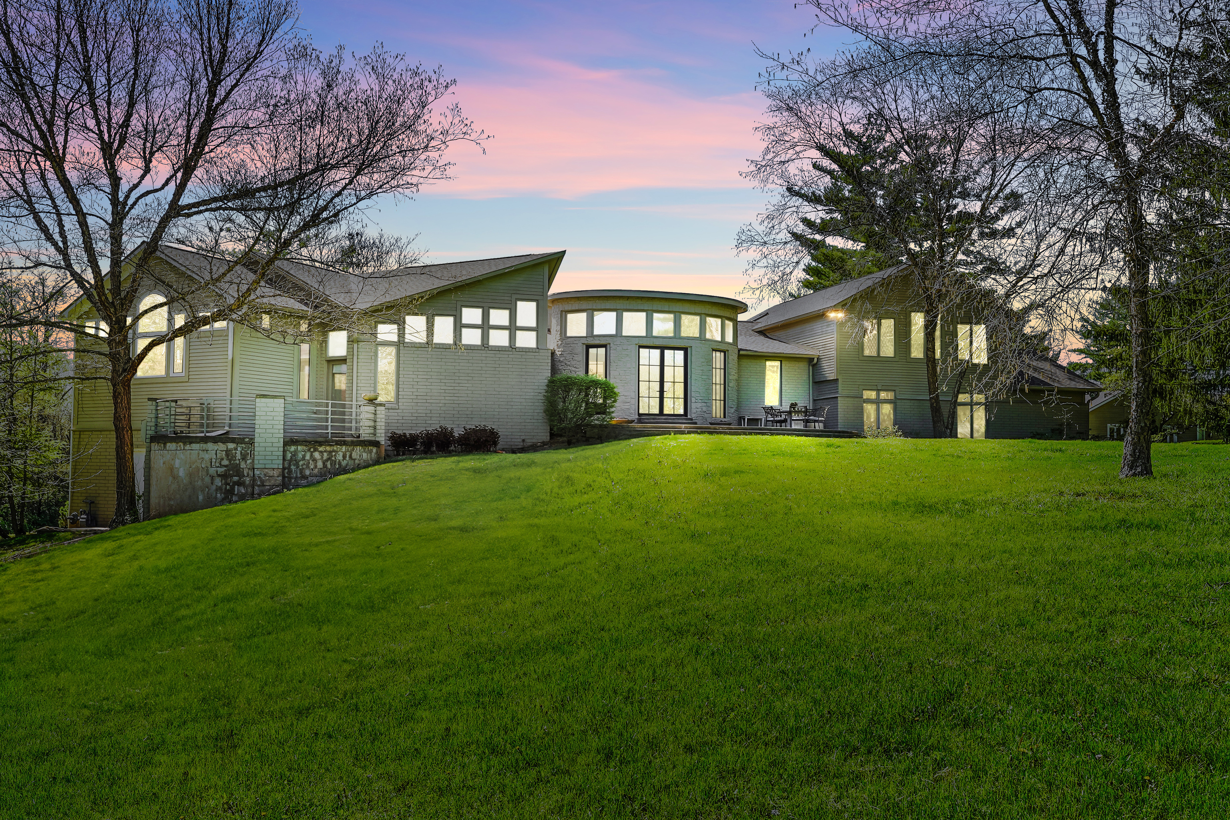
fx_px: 1025
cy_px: 410
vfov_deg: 43.6
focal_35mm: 30
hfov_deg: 61.9
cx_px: 615
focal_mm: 20
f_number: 7.1
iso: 100
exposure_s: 1/250
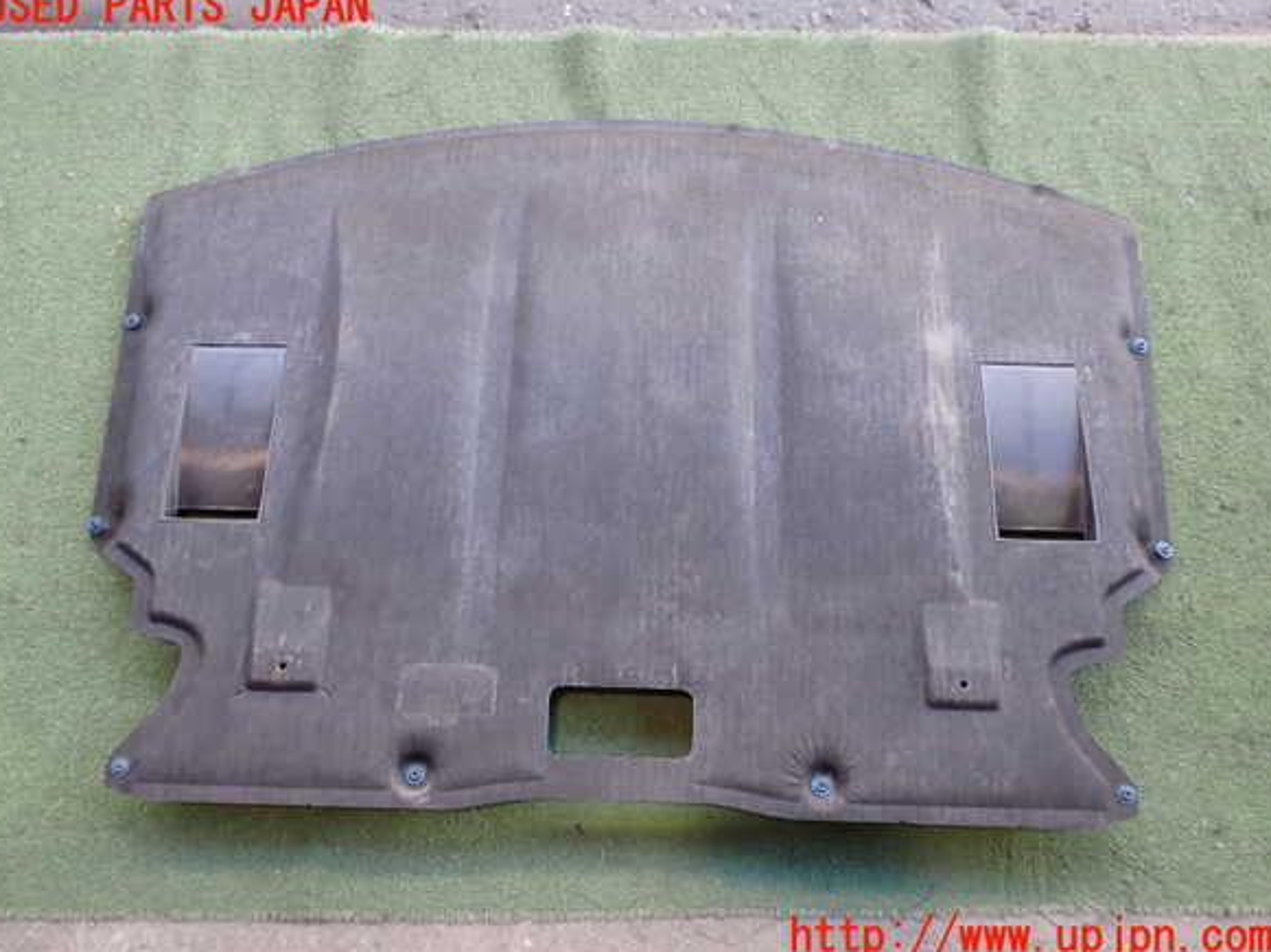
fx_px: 1138
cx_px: 628
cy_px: 473
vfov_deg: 45.4
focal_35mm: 31
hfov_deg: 58.4
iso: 200
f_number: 2.3
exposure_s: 1/50
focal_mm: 5.4
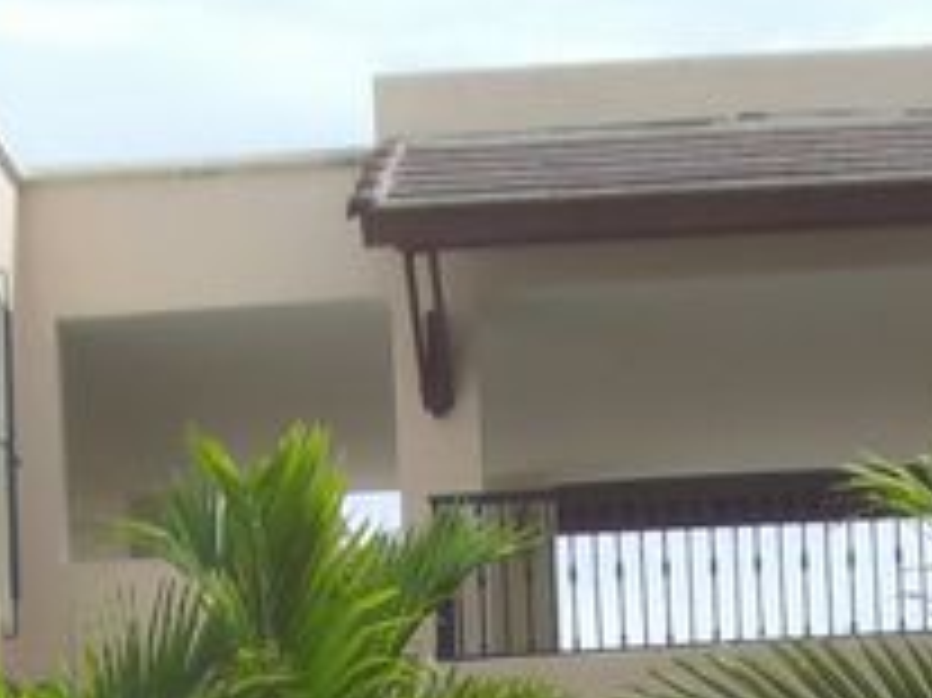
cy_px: 1355
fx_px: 5059
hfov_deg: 10.5
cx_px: 671
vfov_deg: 7.6
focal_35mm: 188
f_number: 8
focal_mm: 6.2
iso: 64
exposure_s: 1/160
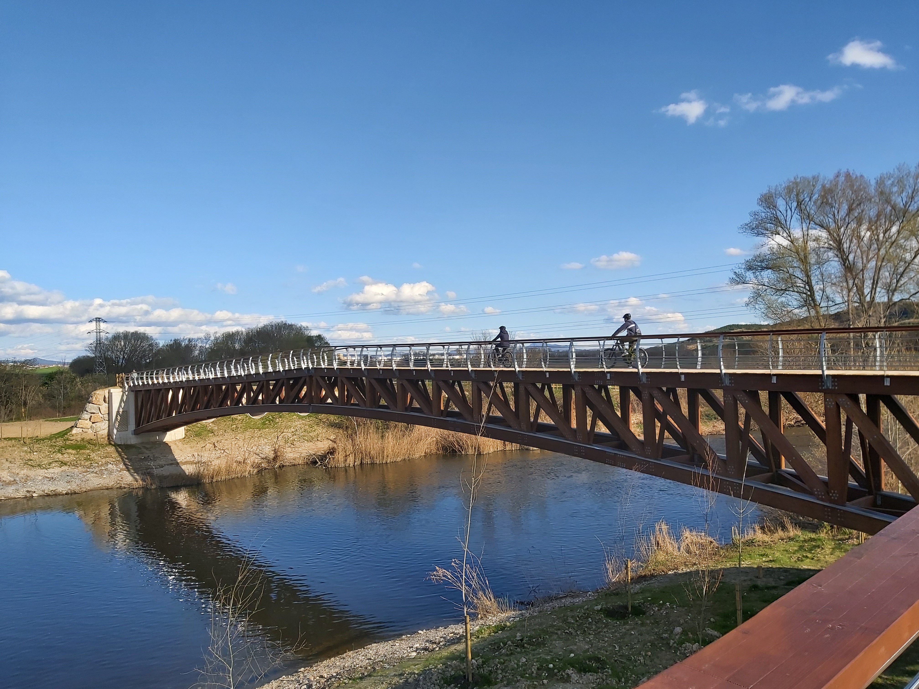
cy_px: 344
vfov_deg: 53.1
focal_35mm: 26
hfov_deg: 67.3
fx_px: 690
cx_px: 460
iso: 64
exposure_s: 1/2834
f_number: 1.7
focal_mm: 3.92
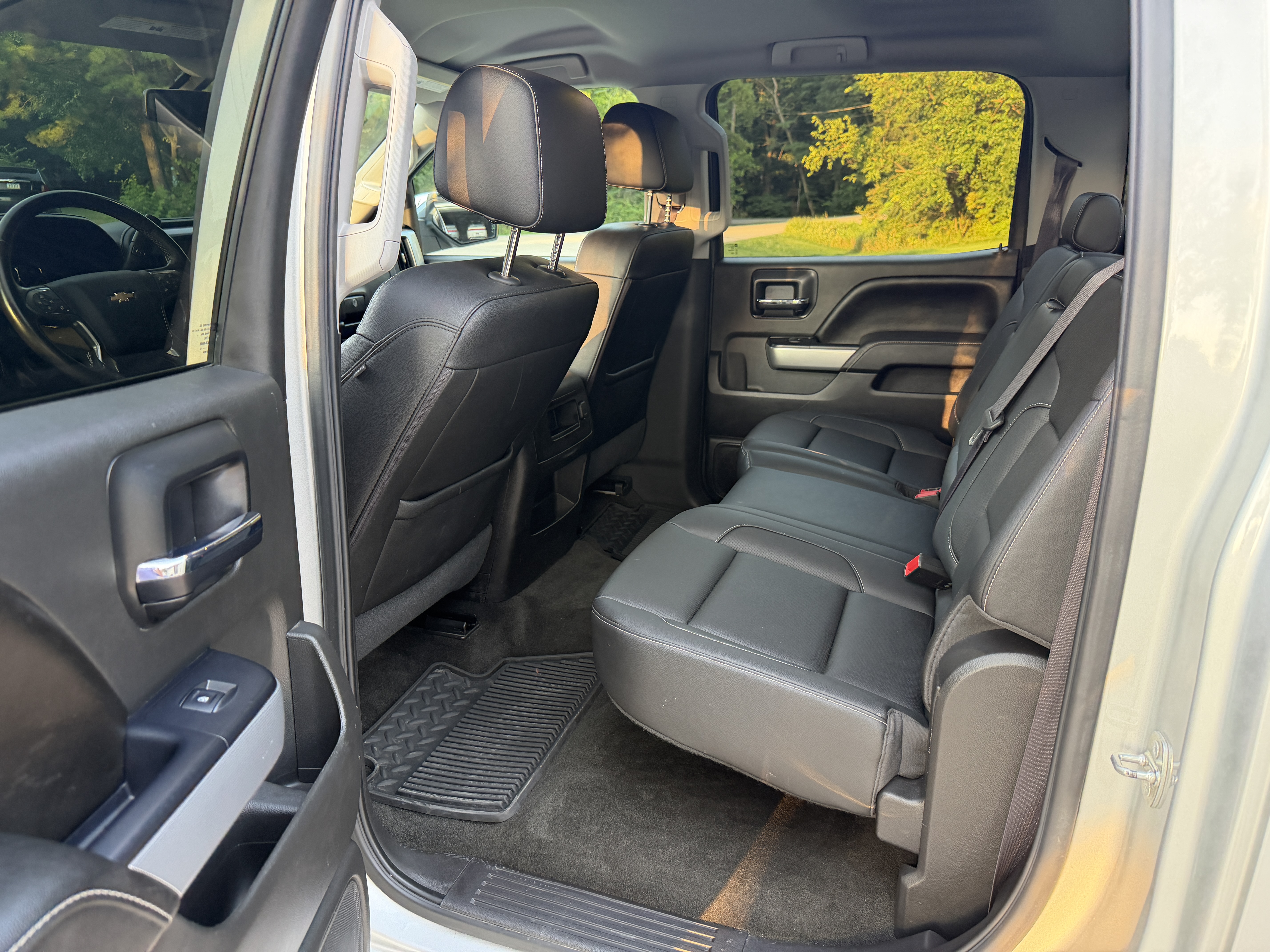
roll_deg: +0.8
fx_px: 881
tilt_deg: -18.1
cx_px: 635
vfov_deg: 56.8
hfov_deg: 71.6
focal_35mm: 24
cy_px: 476
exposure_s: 1/71
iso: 200
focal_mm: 6.76
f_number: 1.78
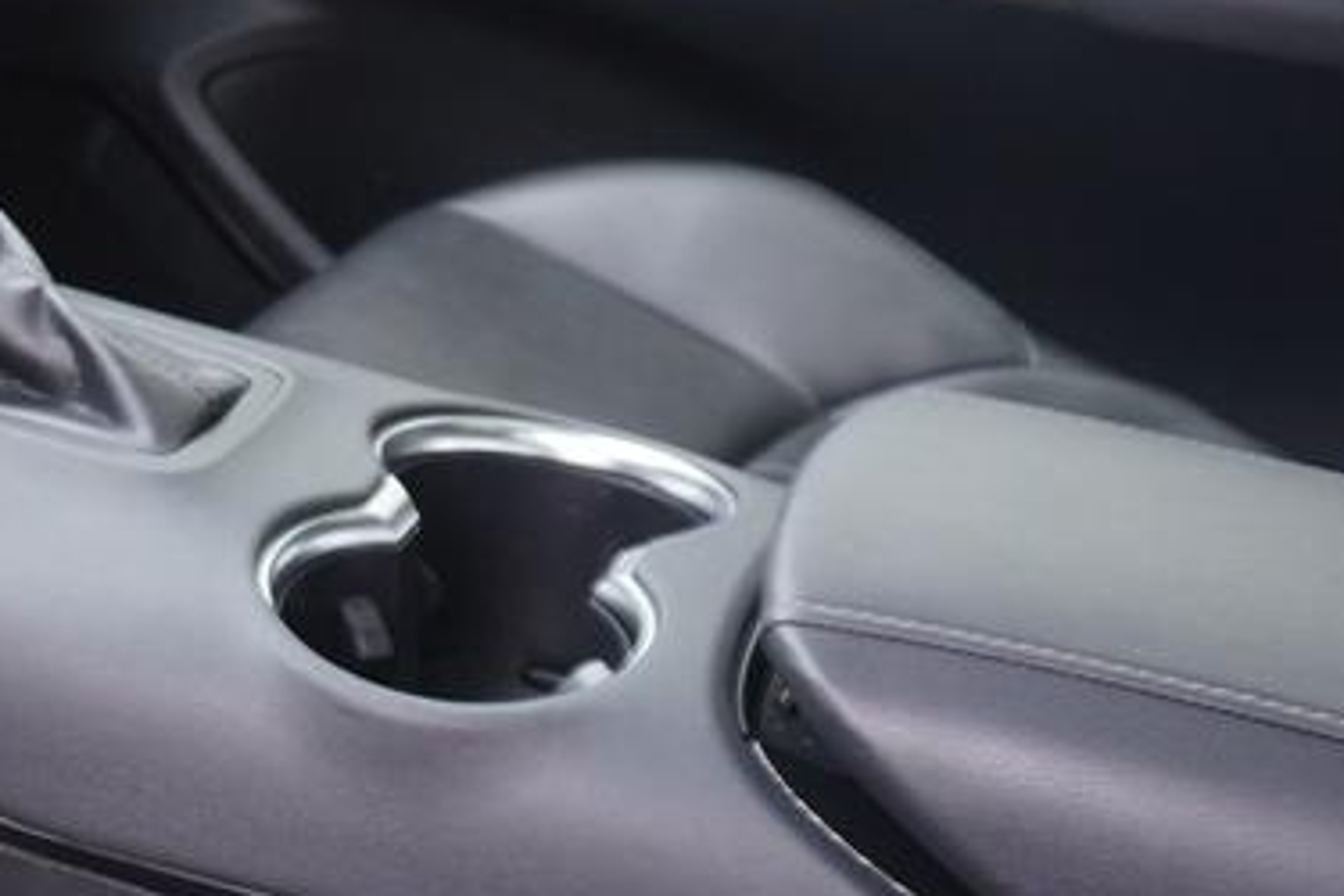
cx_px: -380
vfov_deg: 15.9
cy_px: -233
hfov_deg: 22.3
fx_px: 3061
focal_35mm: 82
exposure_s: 1/60
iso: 500
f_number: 4
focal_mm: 16
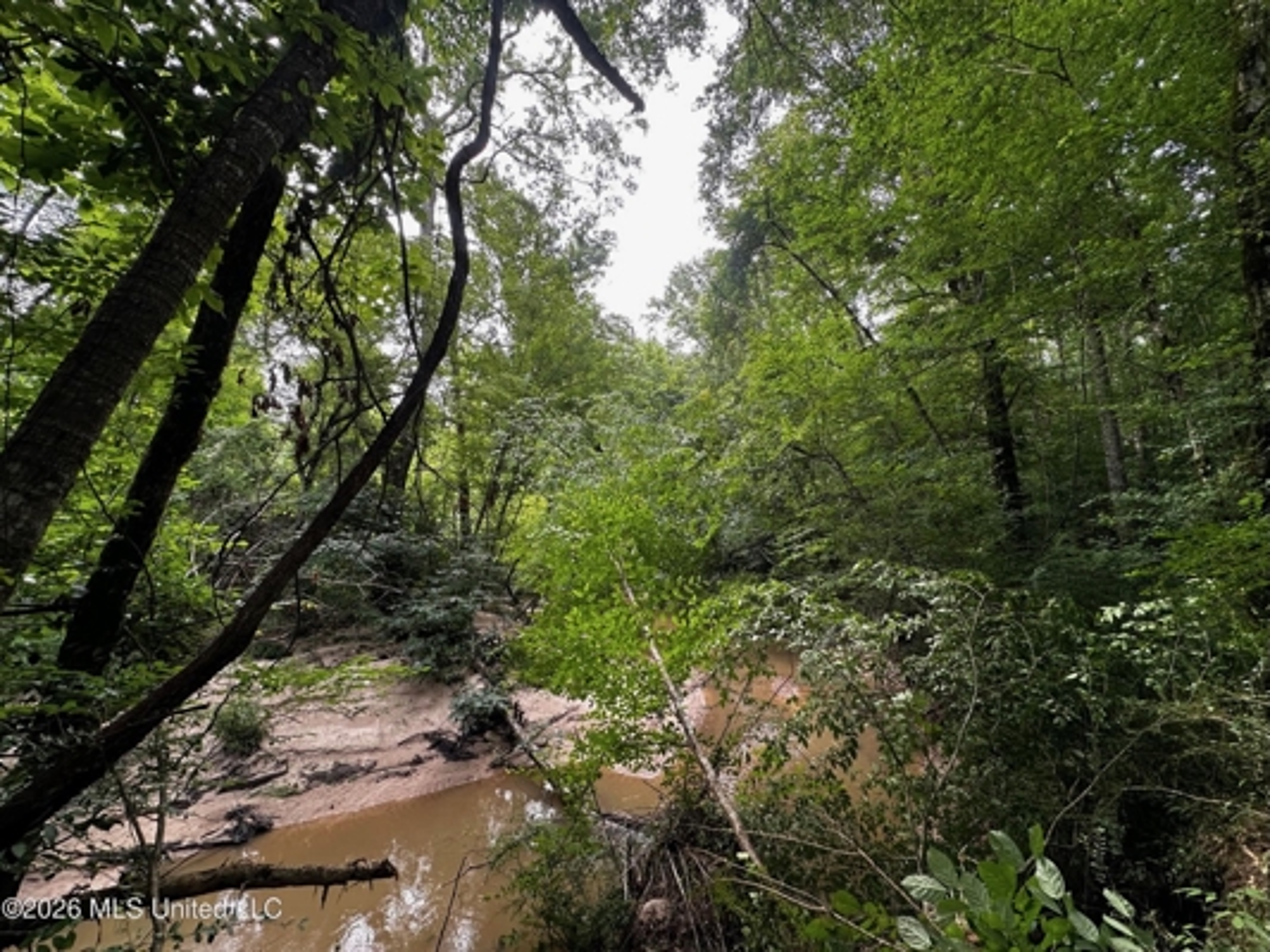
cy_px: 476
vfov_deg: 85.7
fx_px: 514
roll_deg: +0.0
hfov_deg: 102.1
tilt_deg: +8.4
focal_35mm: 14
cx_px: 635
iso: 80
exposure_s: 1/99
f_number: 2.2
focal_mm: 2.22
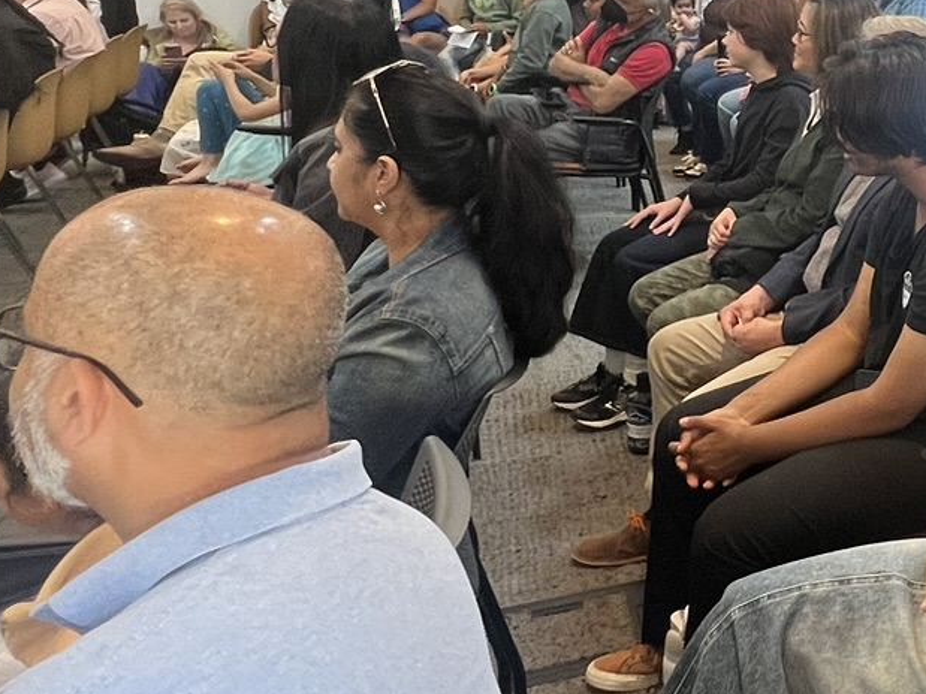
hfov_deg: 34.5
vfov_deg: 33.1
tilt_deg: -13.9
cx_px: 1129
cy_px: 197
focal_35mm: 43
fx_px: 1150
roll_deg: -3.9
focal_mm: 1.57
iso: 200
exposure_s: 1/60
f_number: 1.8
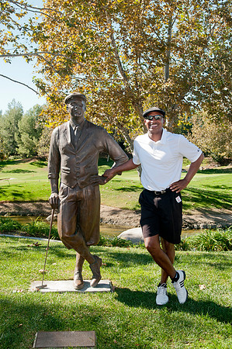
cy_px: 174
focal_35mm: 39
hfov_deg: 34.1
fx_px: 378
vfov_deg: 49.6
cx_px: 116
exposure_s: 1/125
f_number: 7.1
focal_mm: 26
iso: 400
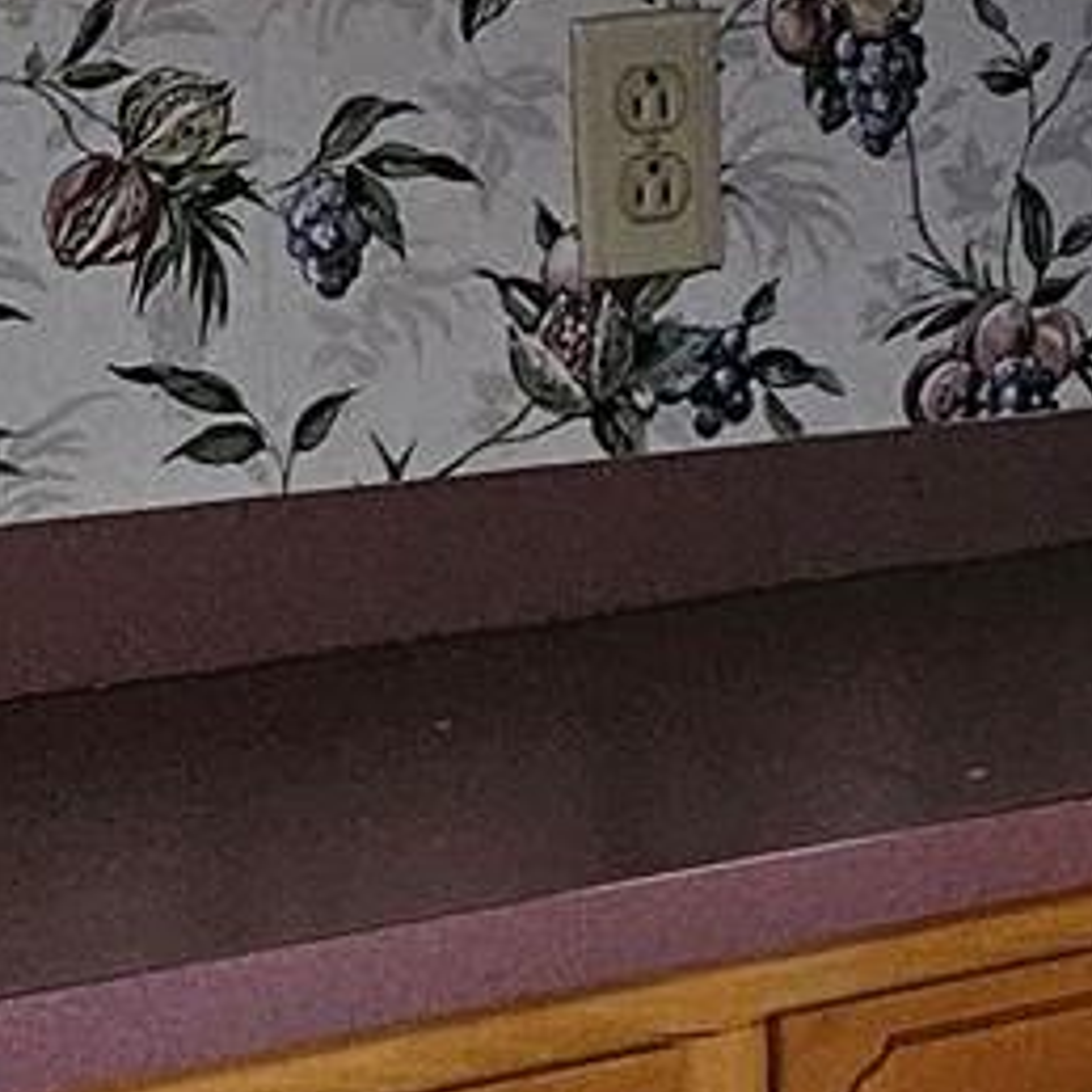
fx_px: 5746
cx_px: 2610
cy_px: 42
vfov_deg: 10.8
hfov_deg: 9.6
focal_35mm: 161
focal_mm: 5.4
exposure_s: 1/120
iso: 1000
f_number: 1.8
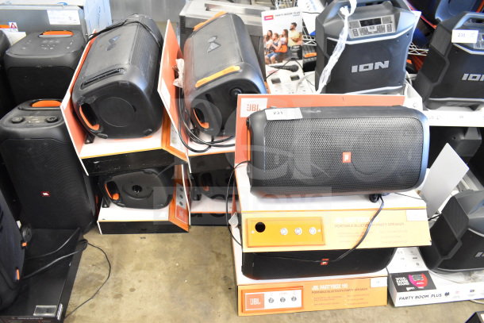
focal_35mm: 27
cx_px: 242
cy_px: 162
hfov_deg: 67.4
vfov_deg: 48.0
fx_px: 363
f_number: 3.5
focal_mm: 18
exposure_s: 1/30
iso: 2800
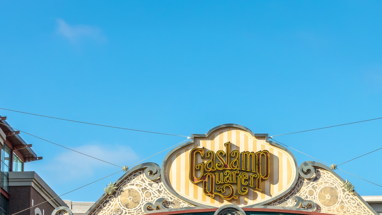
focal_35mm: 134
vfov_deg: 9.0
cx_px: 228
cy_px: 190
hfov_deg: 16.0
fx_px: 1357
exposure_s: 1/500
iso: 200
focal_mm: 31.3
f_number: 8
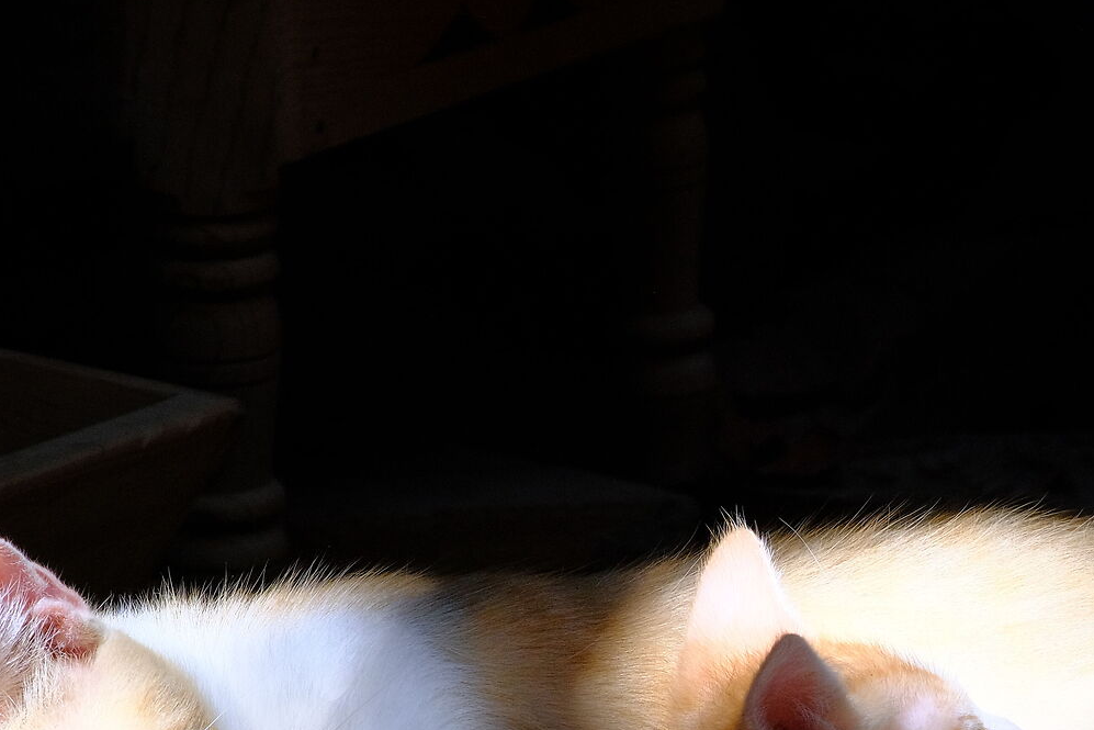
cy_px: 751
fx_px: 9360
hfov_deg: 6.7
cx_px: 1013
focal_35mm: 308
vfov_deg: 4.5
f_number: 8
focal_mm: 85
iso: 320
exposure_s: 1/280
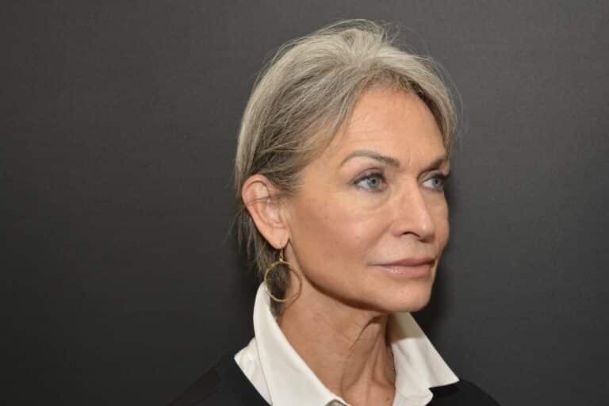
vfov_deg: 22.6
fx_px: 1015
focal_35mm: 60
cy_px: 203
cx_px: 304
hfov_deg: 33.4
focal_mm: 40
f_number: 8
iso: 200
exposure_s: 1/125
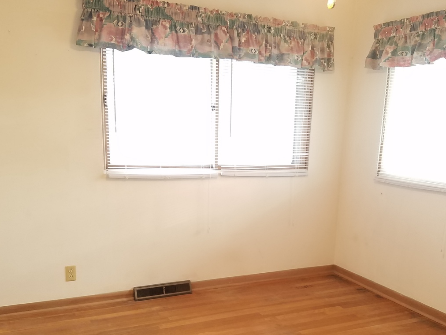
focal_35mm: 37
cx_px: 274
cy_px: 233
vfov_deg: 38.1
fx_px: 477
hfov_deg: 49.7
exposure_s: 1/30
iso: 160
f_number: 1.7
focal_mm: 4.2
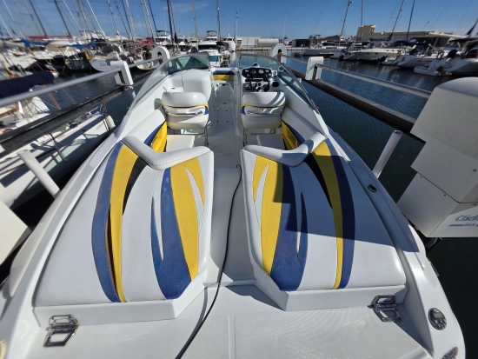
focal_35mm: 13
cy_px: 180
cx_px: 239
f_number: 1.9
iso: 40
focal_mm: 2.2
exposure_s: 1/4994
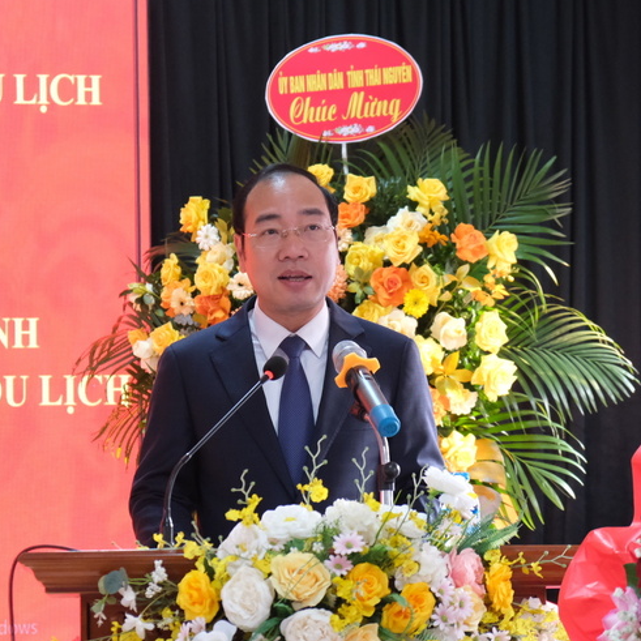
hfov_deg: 15.2
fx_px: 2409
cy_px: 307
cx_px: 286
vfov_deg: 15.2
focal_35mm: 115
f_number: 4
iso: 4000
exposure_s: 1/125
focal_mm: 55
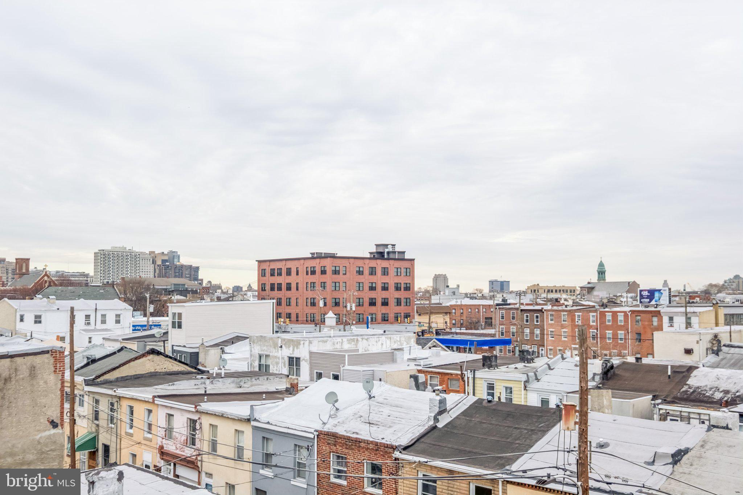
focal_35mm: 36
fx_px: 743
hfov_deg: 53.1
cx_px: 372
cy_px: 248
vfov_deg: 36.9
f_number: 8
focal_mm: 24
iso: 250
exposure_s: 1/340
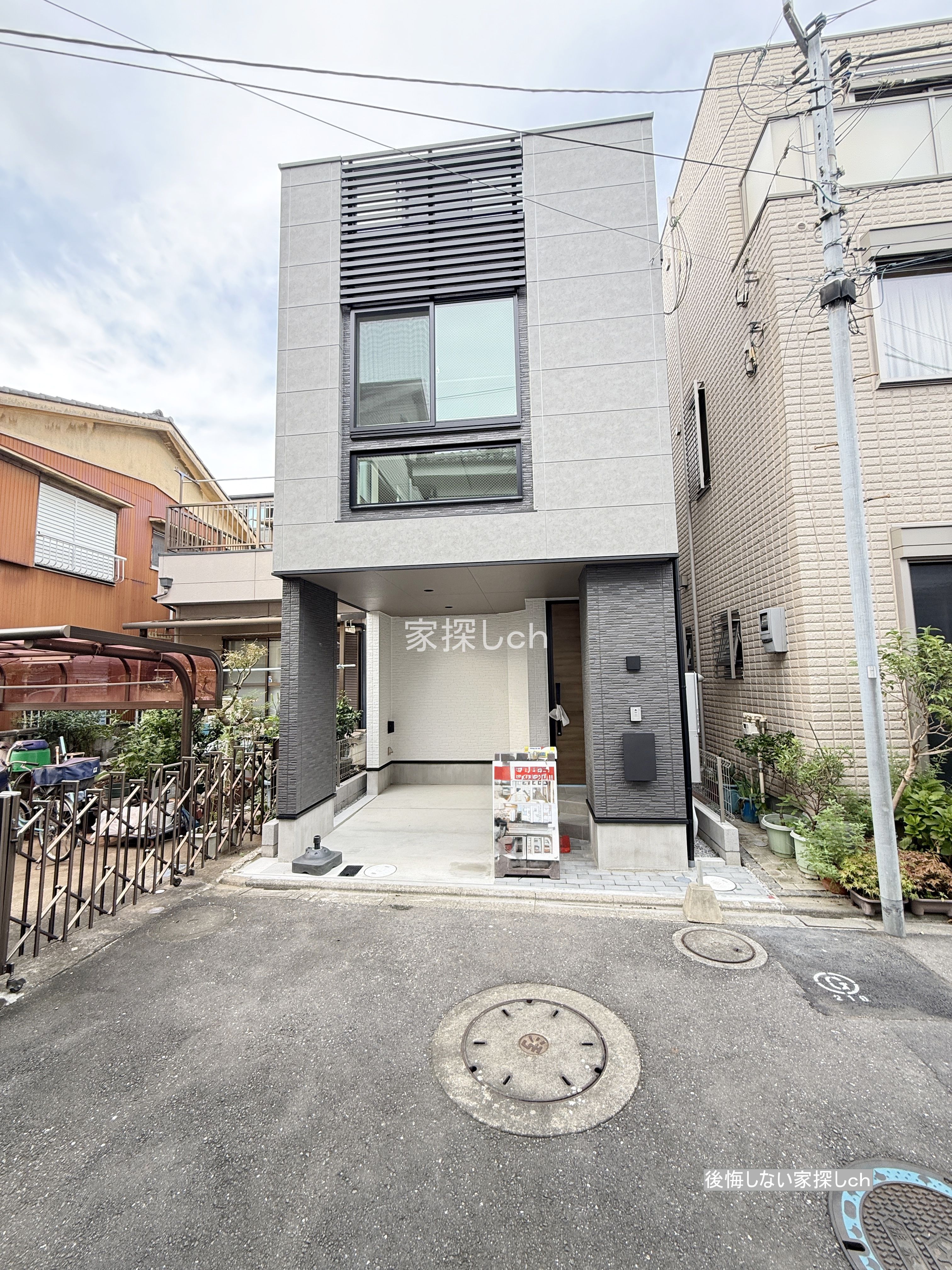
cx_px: 476
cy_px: 635
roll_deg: +0.1
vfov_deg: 102.1
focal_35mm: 14
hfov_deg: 85.7
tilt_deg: +7.0
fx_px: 513
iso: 64
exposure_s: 1/137
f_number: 2.2
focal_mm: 2.22
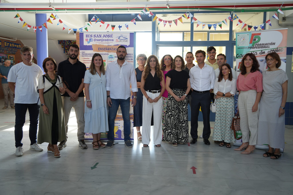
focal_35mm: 33
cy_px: 98
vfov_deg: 40.0
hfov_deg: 57.2
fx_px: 269
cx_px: 146
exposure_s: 1/160
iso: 500
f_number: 4
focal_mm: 33
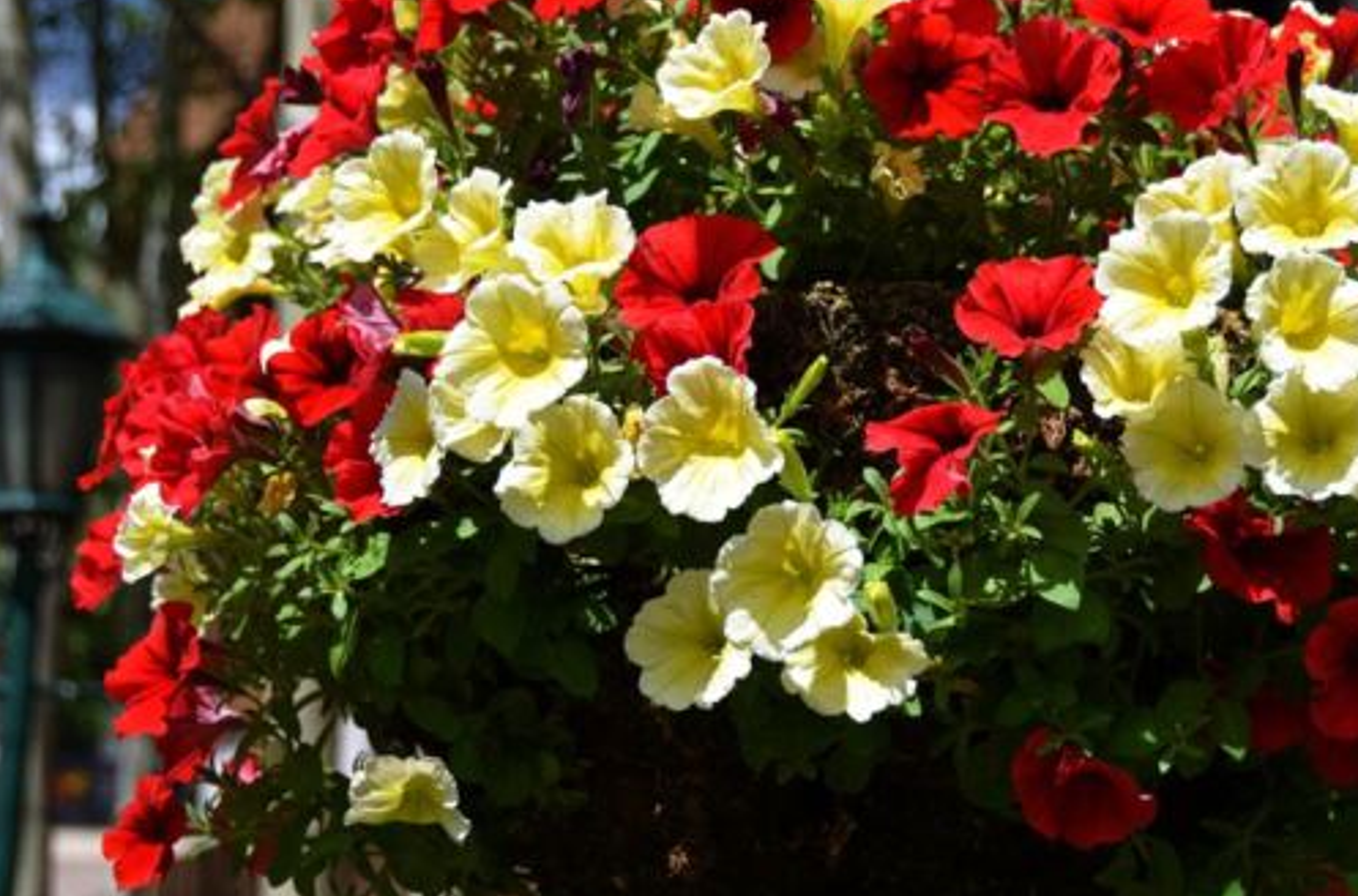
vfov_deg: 16.0
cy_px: 362
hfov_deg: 24.0
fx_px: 3196
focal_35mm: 85
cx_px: 803
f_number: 4.5
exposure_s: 1/800
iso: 100
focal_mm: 44
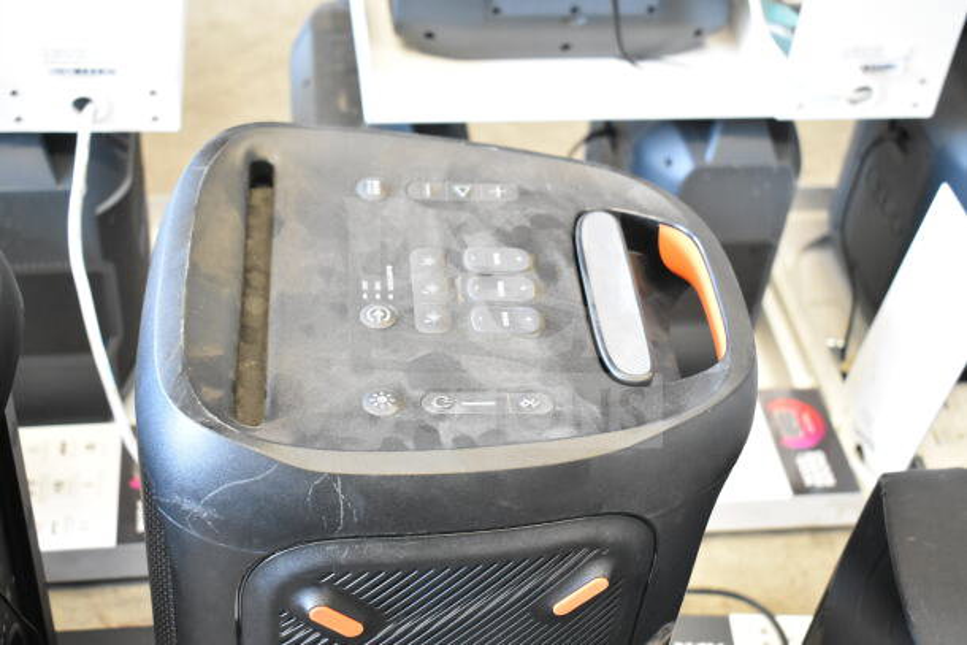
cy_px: 322
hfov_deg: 38.9
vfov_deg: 26.5
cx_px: 484
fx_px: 1370
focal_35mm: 51
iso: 4000
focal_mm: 34
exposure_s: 1/50
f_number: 4.5
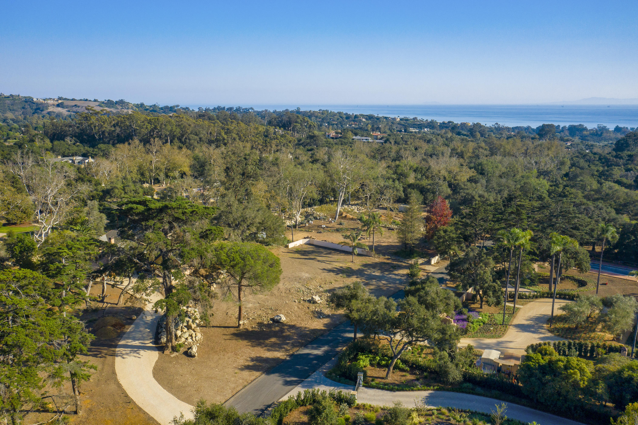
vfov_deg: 46.4
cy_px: 212
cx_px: 319
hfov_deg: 65.5
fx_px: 496
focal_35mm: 28
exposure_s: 1/50
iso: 100
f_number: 5.6
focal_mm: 10.26
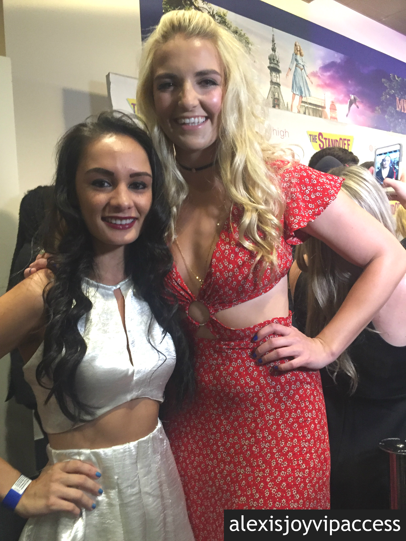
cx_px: 203
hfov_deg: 48.2
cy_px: 270
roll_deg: +3.0
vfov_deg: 61.7
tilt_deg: +0.4
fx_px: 454
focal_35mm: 29
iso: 250
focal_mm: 4.15
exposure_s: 1/20
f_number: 2.2
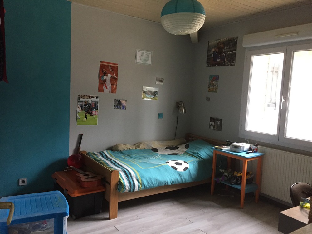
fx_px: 261
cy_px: 117
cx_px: 156
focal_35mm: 29
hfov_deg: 61.7
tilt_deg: -5.4
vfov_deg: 48.2
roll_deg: -3.1
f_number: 2.2
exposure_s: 1/33
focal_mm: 4.15
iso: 250
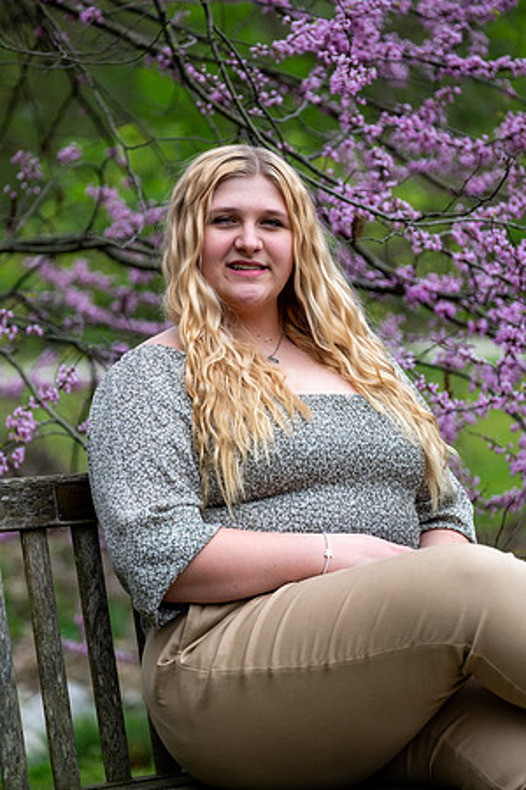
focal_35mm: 147
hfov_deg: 9.3
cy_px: 395
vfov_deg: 14.0
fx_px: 3221
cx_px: 263
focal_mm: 98.2
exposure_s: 1/500
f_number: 2.8
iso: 250
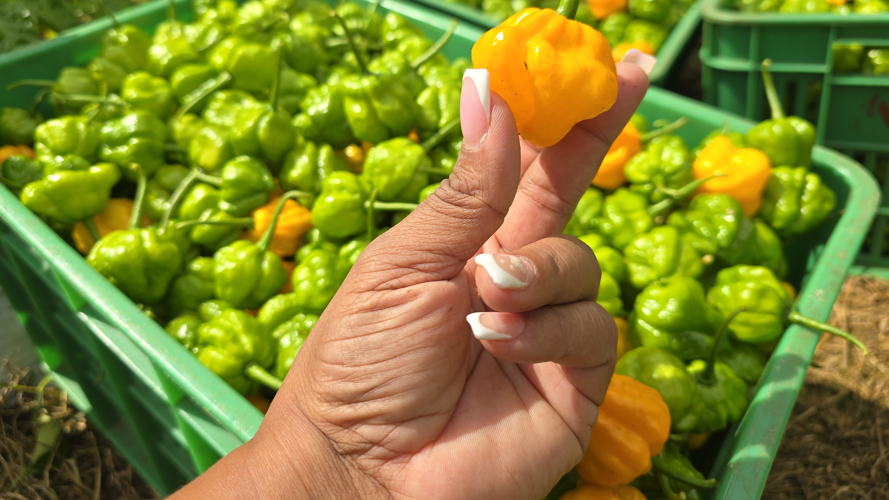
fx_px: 613
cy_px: 176
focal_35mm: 26
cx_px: 441
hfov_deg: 71.9
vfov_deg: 43.9
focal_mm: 6.3
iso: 12
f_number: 1.7
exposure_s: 1/812
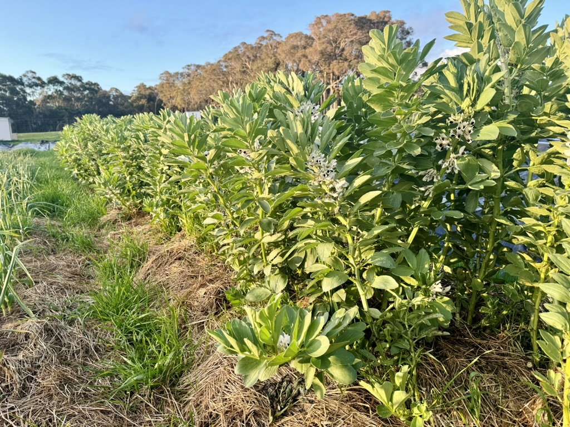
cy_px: 214
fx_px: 395
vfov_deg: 56.8
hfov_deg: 71.6
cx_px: 285
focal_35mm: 24
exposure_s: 1/390
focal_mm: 6.76
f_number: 1.78
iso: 80
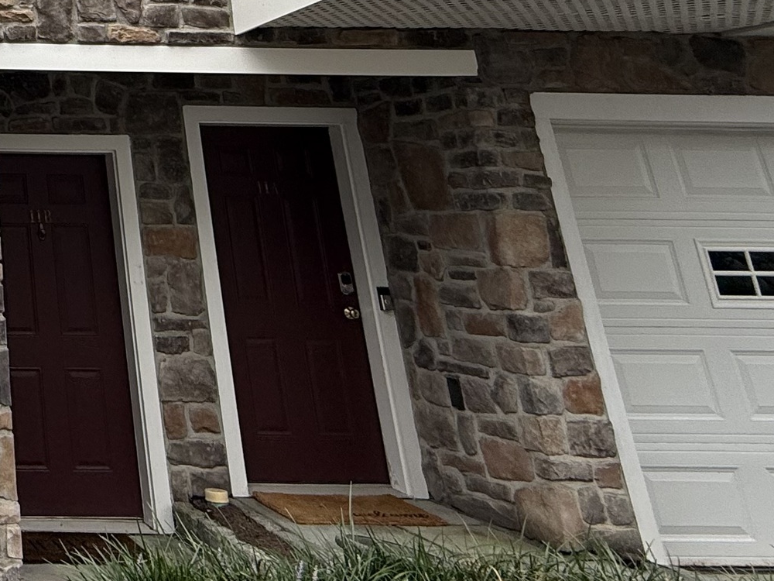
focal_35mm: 43
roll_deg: -1.1
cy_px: -70
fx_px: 961
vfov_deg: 29.9
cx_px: -252
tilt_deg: +19.1
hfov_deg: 32.2
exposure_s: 1/357
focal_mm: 2.22
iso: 50
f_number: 2.2
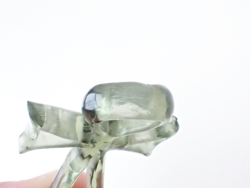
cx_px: 125
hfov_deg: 60.0
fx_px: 217
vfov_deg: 46.8
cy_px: 94
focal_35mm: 30
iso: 500
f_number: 3.2
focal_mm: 5.4
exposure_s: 1/125
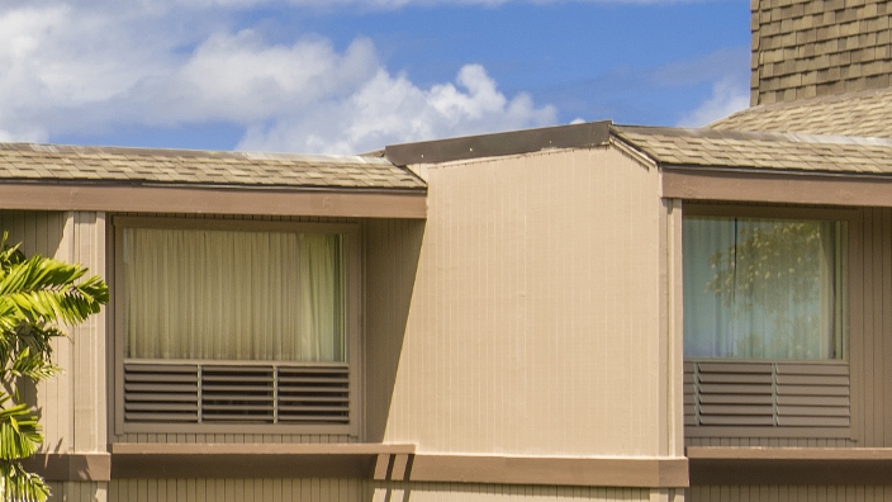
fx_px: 2957
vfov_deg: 9.7
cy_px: 345
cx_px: -541
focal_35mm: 125
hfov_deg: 15.5
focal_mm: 35
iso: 125
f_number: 11
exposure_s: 1/100
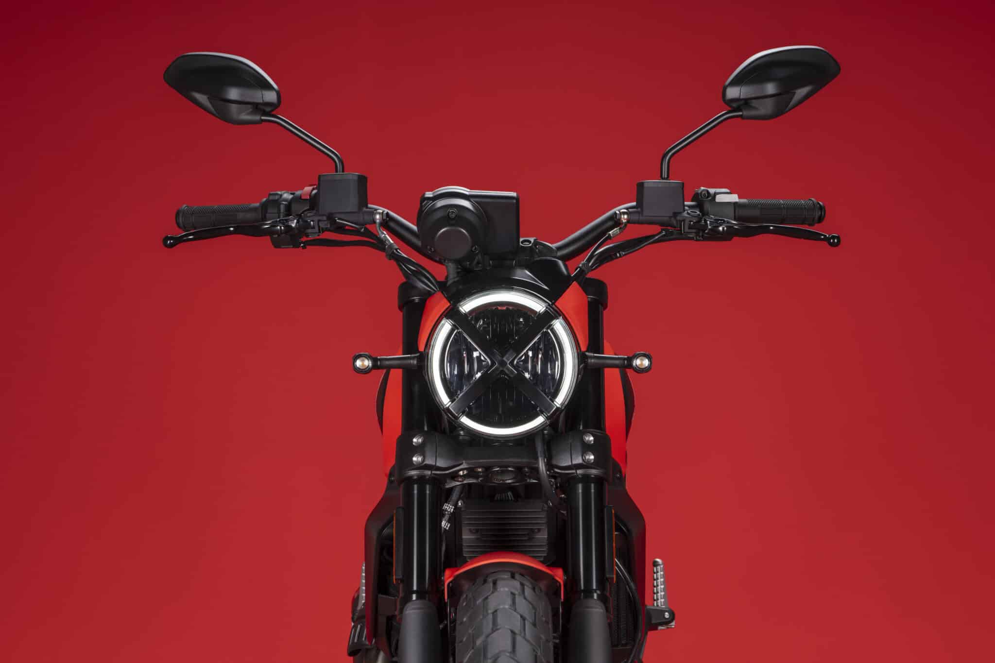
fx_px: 2902
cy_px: 332
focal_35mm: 105
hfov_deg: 19.5
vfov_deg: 13.0
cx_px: 498
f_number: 11
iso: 100
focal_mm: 105
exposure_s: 1/160
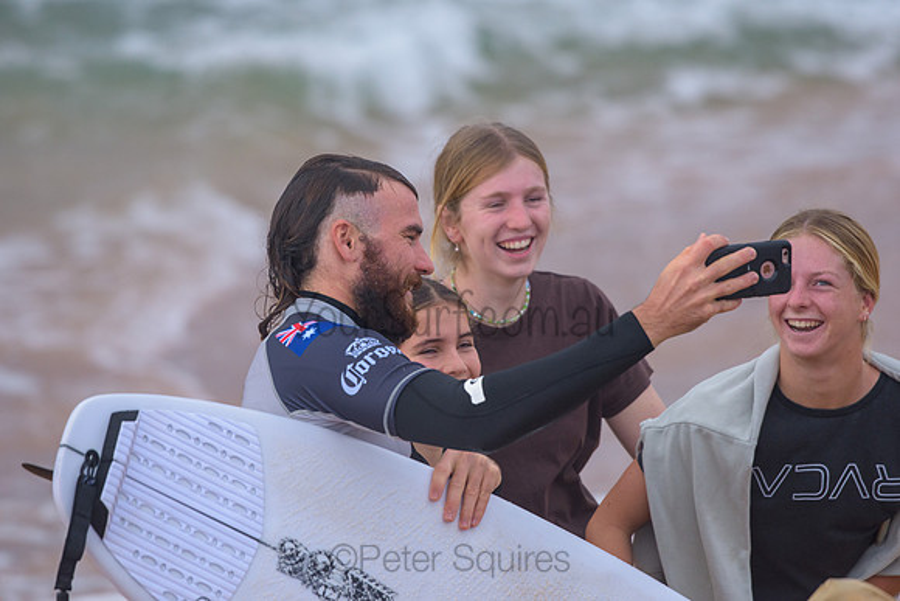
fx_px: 8624
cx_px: 450
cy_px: 300
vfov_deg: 4.0
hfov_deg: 6.0
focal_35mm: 345
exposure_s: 1/2000
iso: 800
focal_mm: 340
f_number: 5.6
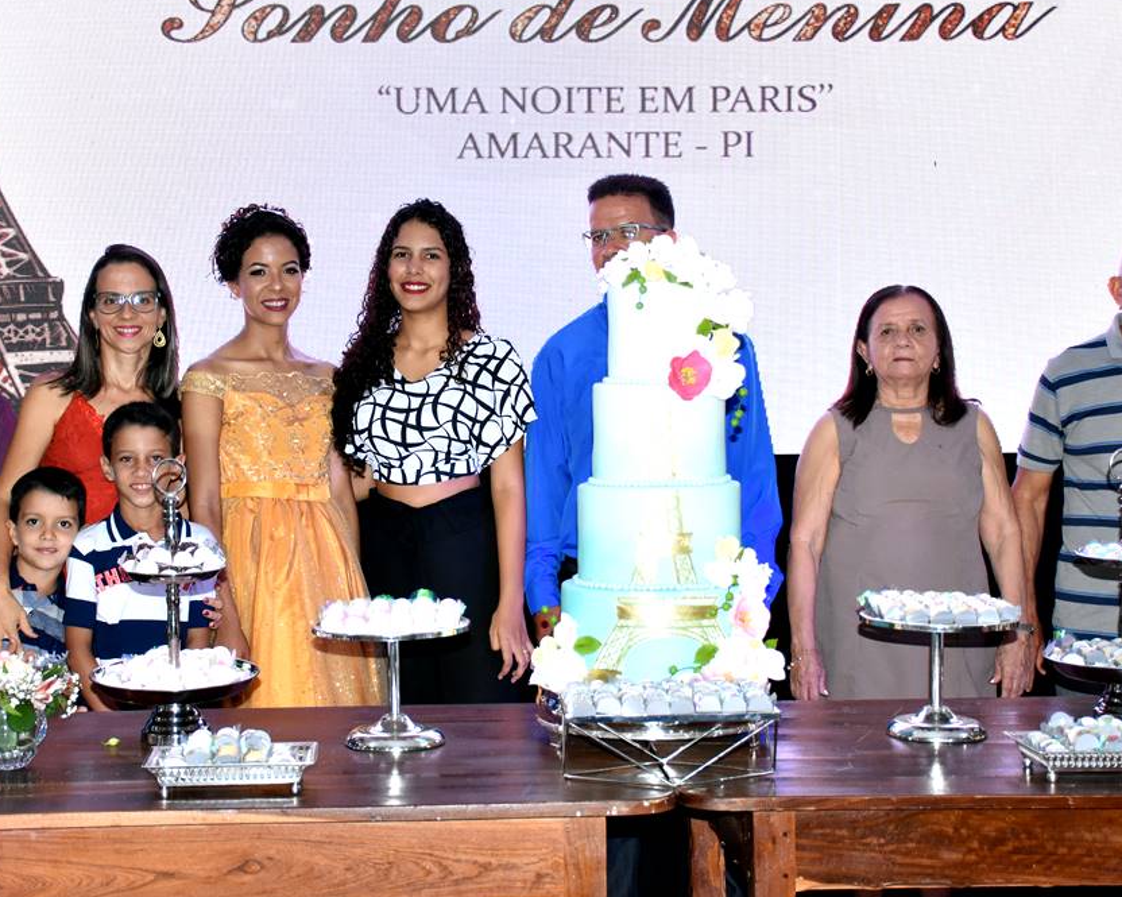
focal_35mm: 65
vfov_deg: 23.5
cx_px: 510
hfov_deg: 29.1
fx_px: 2158
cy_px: 411
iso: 1600
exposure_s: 1/80
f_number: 4
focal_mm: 32
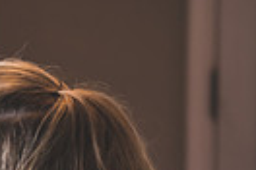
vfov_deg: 4.5
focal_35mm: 307
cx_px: -254
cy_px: 125
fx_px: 2183
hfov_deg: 6.5
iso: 800
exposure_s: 1/400
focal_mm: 70
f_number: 2.8
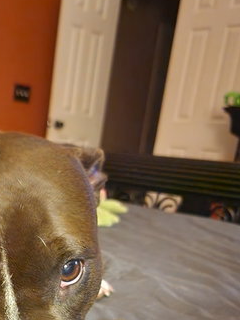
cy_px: 278
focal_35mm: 48
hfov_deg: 28.3
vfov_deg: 37.5
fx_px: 444
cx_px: -5
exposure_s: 1/8
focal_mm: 6.4
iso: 1600
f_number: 1.8
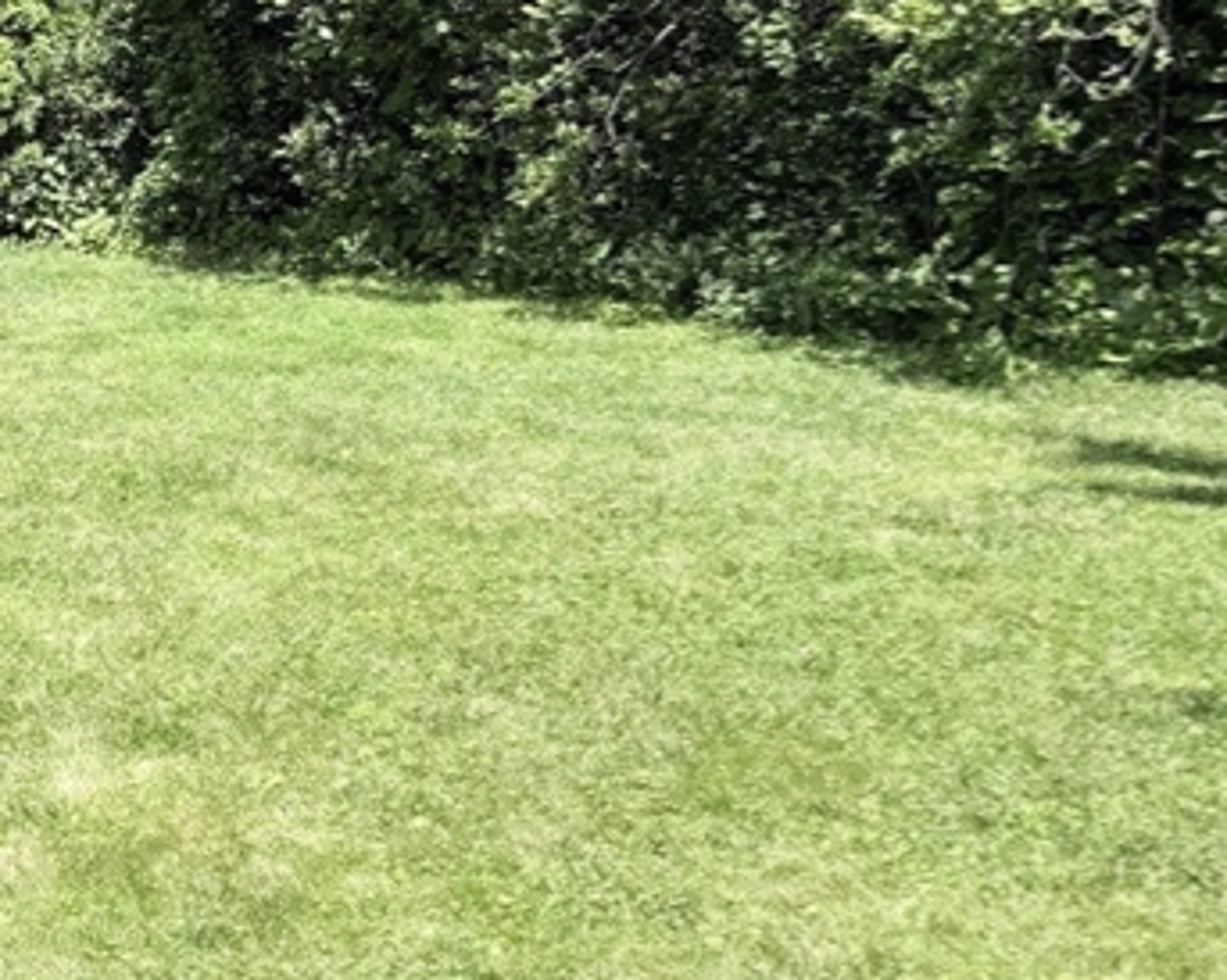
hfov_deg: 25.5
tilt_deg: -3.2
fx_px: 2541
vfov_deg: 21.6
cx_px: -72
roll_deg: +0.9
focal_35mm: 70
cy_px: 240
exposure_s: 1/1949
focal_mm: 6.76
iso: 80
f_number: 1.78
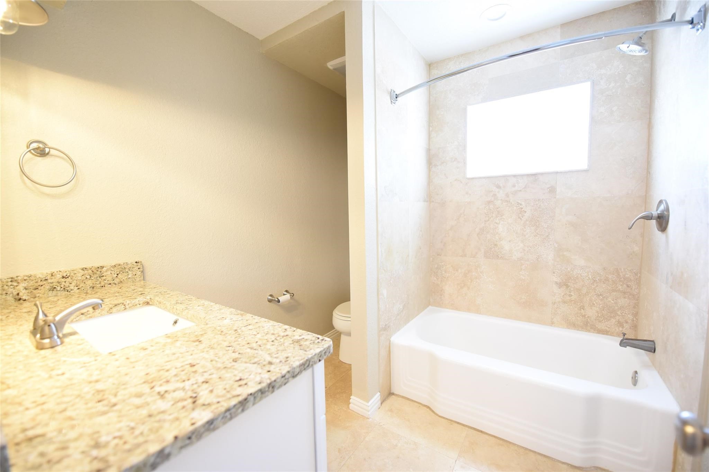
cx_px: 354
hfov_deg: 104.3
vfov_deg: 81.2
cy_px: 236
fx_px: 276
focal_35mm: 14
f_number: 2.8
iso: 1600
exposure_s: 1/60
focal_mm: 14
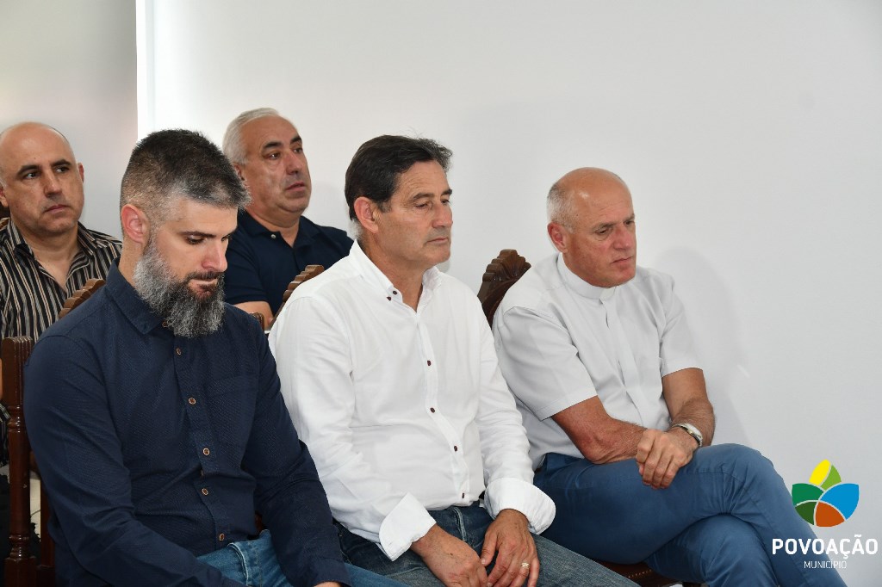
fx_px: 1837
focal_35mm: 75
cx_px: 441
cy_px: 294
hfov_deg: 27.0
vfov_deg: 18.2
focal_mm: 50
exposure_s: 1/60
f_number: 5
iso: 720
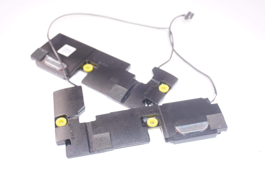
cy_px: 88
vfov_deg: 28.0
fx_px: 353
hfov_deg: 41.1
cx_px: 132
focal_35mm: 48
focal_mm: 32
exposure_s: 1/60
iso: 125
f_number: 5.6
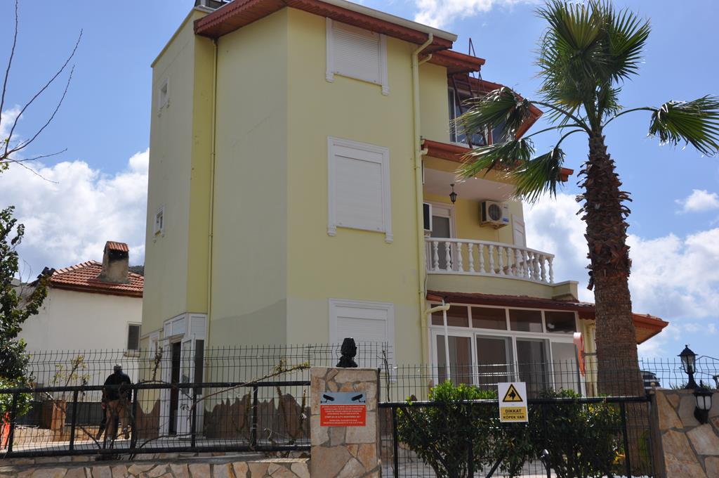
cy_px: 239
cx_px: 360
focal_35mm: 38
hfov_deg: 51.3
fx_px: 748
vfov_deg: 35.4
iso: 200
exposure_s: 1/400
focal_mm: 25
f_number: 10
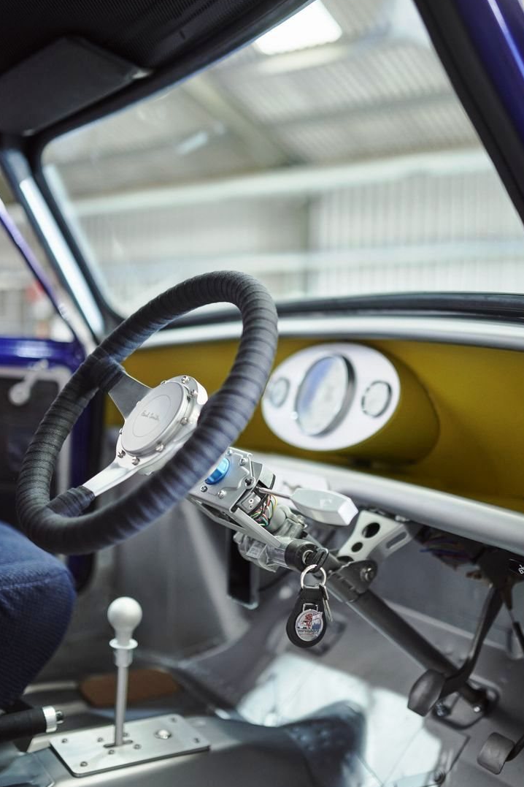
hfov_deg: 34.2
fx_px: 851
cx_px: 277
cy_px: 418
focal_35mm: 39
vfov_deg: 49.5
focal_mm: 35
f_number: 1.4
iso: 250
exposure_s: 1/125
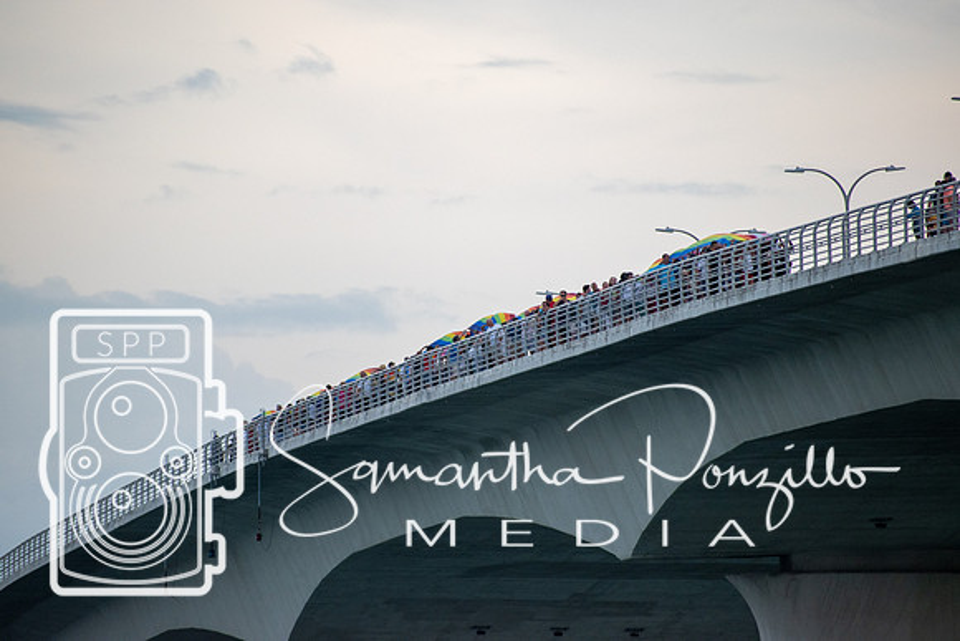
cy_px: 320
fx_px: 12002
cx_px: 480
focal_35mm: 450
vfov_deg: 3.1
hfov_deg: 4.6
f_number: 6.3
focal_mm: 300
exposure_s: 1/1000
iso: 720
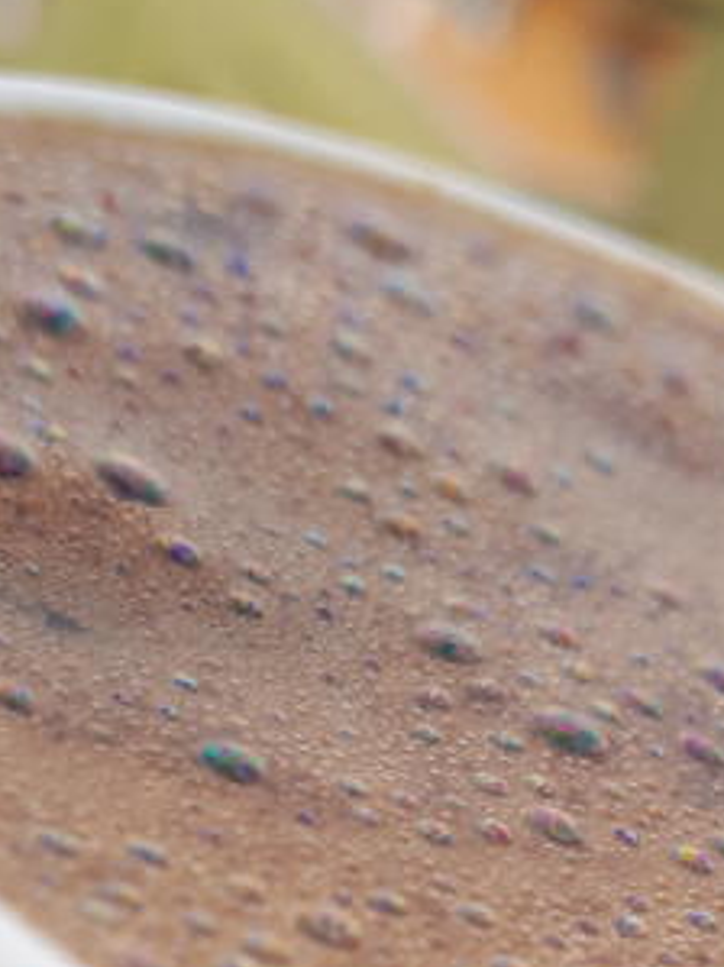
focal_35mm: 83
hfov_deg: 17.7
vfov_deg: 20.9
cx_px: 278
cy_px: 1339
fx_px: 2316
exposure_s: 1/460
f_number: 1.9
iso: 40
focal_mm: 3.6
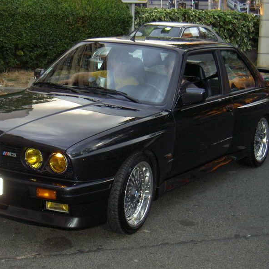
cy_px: 136
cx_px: 101
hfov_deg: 26.0
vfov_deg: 26.1
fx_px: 580
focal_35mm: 66
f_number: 3.3
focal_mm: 11.3
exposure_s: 1/60
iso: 200
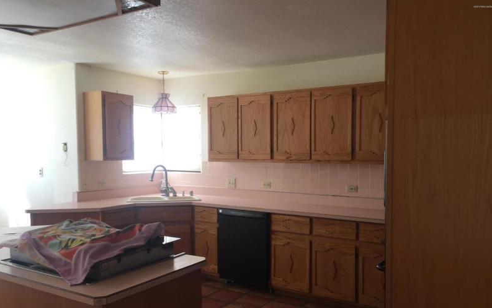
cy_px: 181
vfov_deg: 40.5
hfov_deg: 61.2
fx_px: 416
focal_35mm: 31
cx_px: 245
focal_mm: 4.15
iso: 50
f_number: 2.2
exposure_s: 1/120
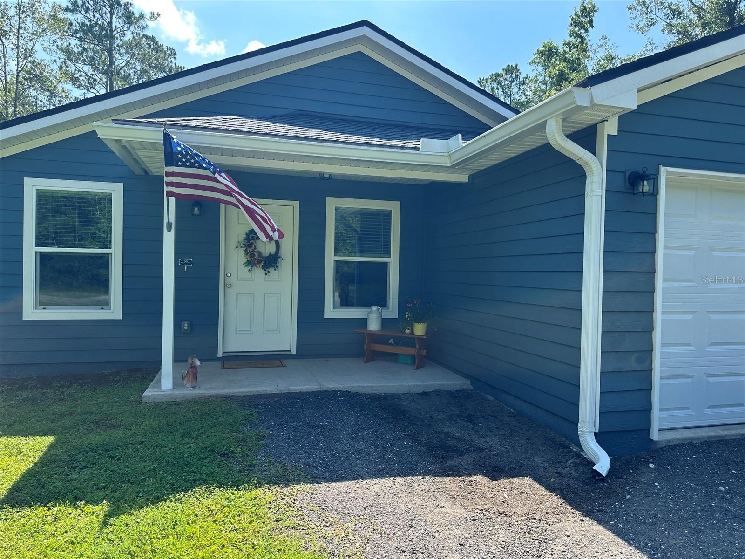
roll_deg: -0.9
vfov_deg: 56.8
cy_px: 280
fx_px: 517
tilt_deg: -1.1
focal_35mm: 24
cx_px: 372
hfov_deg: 71.6
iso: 80
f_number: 1.78
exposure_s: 1/1212
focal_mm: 6.86
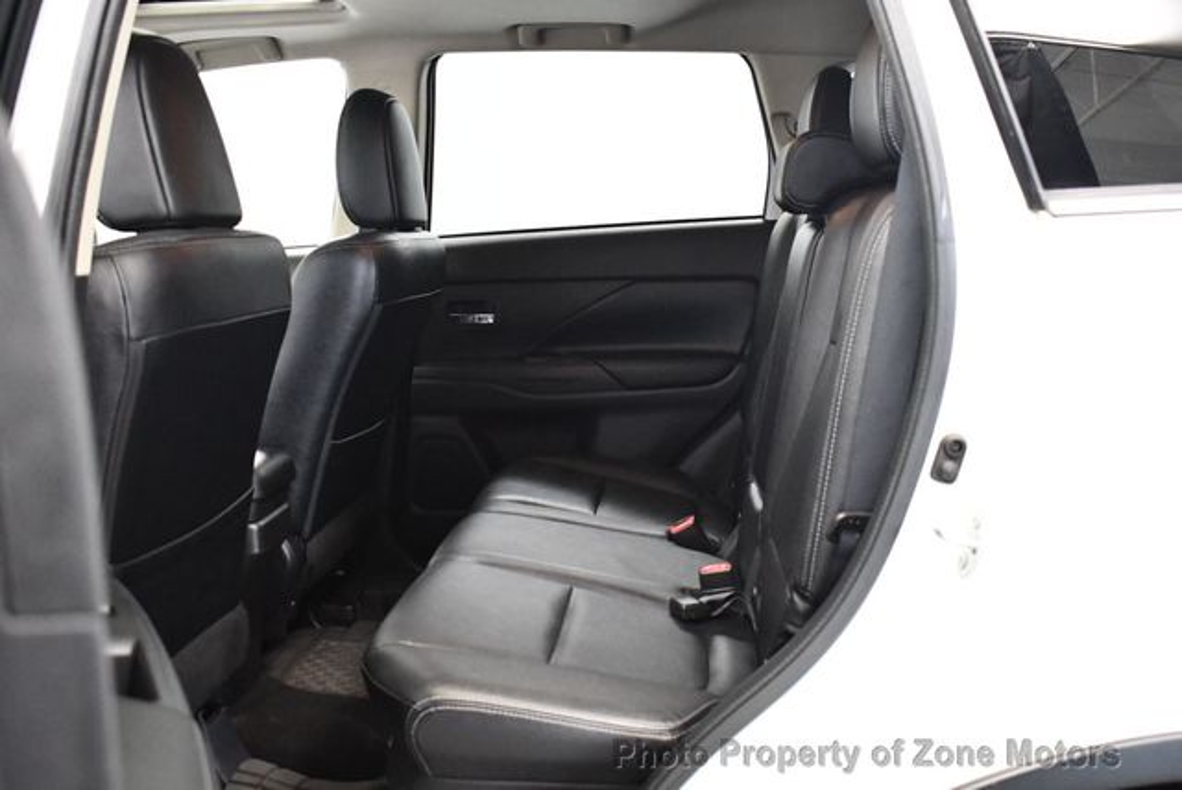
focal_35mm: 36
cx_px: 591
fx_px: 1183
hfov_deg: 53.1
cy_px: 395
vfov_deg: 36.9
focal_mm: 18
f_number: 3.5
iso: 3600
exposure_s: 1/60
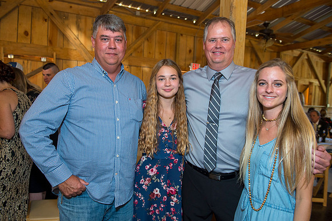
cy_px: 110
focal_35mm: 27
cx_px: 166
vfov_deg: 47.9
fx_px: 249
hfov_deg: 67.4
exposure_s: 1/125
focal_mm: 27
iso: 1600
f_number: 4
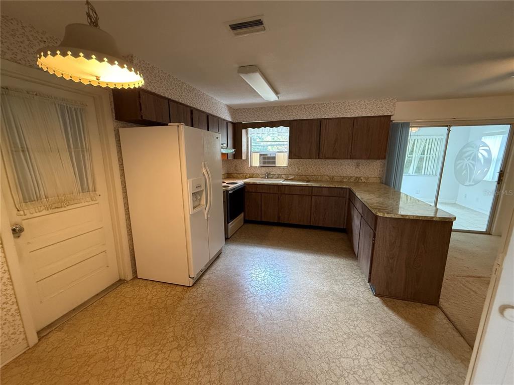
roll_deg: -0.5
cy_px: 192
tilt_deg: -10.1
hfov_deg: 102.1
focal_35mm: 14
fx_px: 208
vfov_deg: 85.7
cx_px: 257
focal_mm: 2.22
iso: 640
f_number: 2.2
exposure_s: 1/60
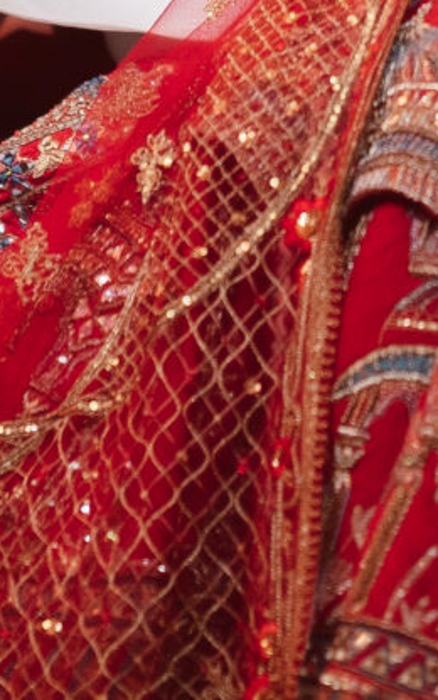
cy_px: -710
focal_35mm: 533
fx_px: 10180
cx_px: 700
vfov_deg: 3.9
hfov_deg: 2.5
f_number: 1.8
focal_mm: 85
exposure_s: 1/250
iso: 400
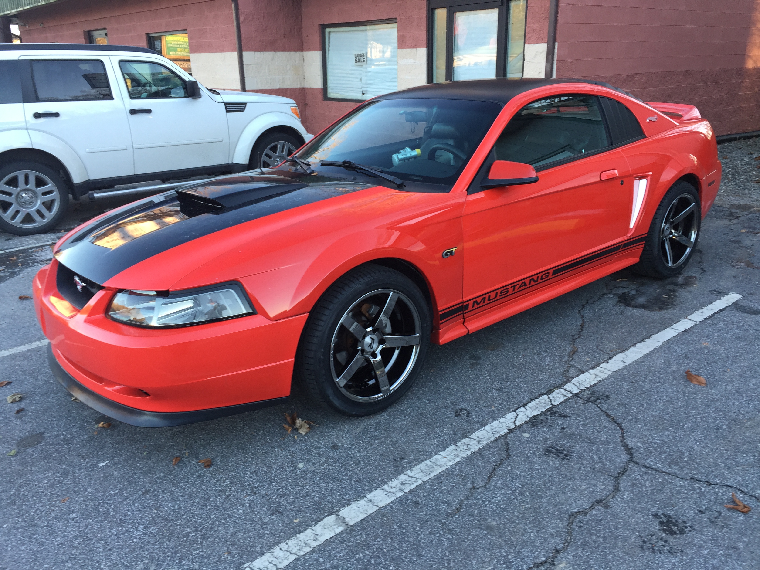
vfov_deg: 48.2
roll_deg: +1.0
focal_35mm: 29
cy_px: 285
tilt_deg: -18.2
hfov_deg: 61.7
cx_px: 380
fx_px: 637
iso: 40
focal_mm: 4.15
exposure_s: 1/60
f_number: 2.2
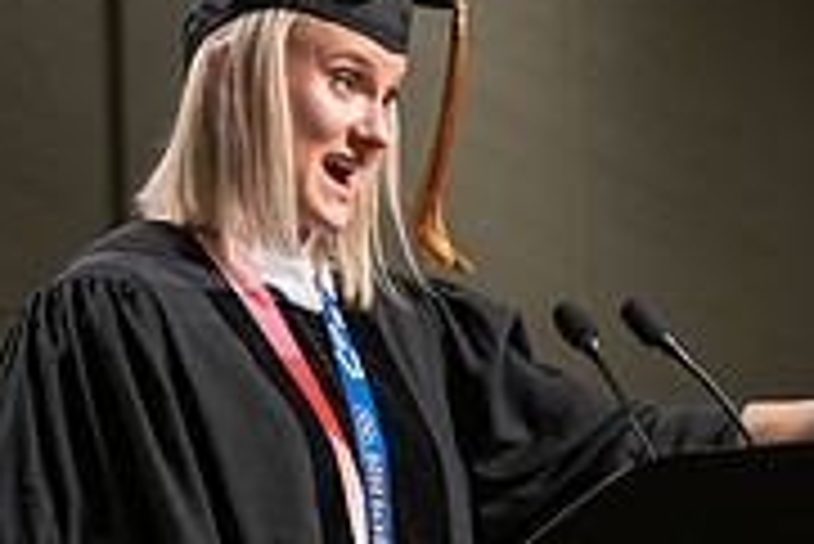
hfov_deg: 9.2
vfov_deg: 6.1
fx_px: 5069
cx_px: 391
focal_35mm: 224
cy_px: 515
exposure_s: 1/200
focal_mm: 70
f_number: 4.5
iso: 1000
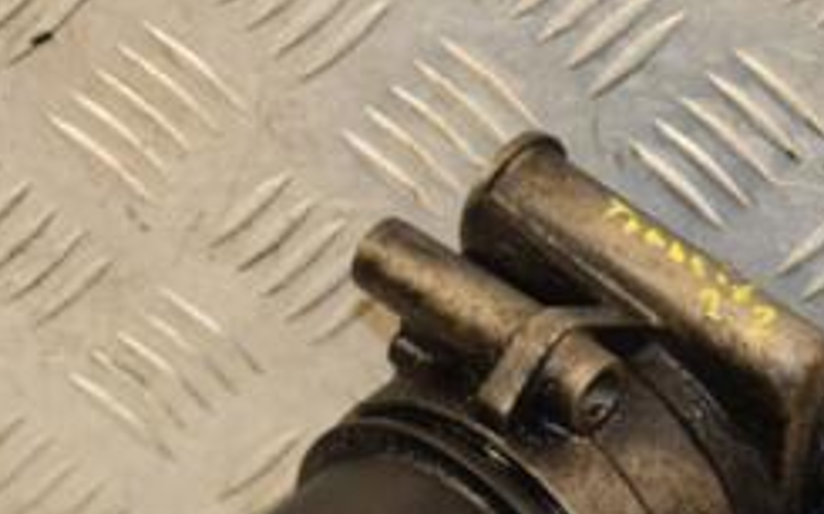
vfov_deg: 5.6
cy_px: 611
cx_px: 615
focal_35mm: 232
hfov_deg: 9.0
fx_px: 5209
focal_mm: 62
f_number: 5.3
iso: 800
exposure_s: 1/160
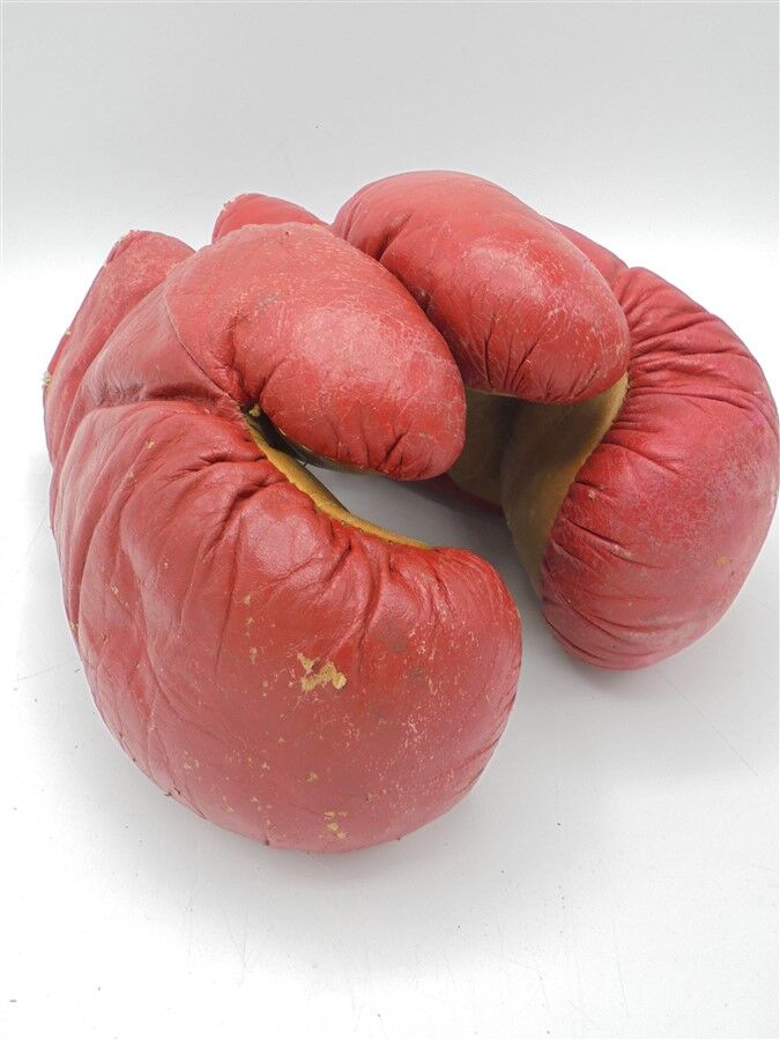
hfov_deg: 37.7
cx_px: 390
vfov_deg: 49.0
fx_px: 1142
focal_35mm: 38
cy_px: 520
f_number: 4.2
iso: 100
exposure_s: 1/30
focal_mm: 6.9
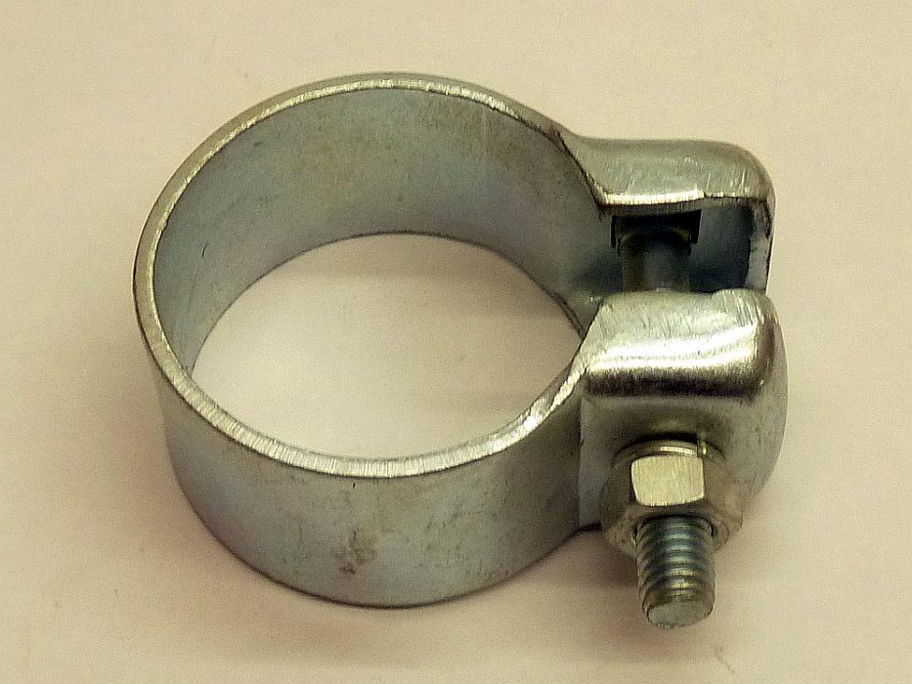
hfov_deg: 50.1
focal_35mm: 37
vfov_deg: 38.7
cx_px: 456
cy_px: 342
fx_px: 975
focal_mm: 6.1
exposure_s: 1/30
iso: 200
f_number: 3.6
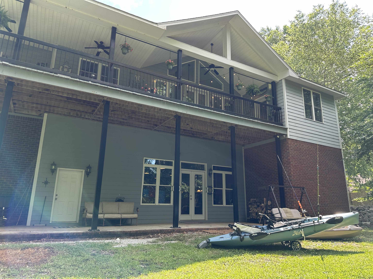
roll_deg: -1.0
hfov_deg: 71.6
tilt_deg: +13.9
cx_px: 186
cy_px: 140
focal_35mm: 24
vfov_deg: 56.8
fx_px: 259
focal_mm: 6.86
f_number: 1.78
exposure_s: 1/630
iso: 80
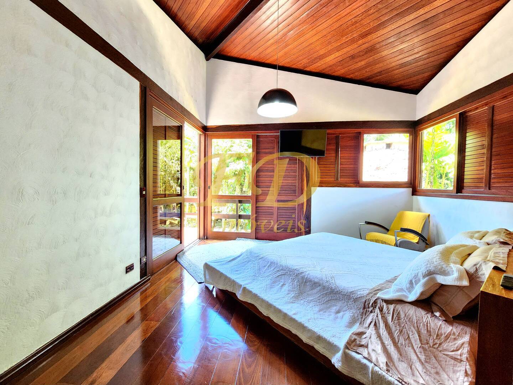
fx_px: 193
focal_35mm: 13
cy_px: 192
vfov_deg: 89.9
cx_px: 256
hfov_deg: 106.2
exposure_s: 1/60.2
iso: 400
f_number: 2.2
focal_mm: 2.2
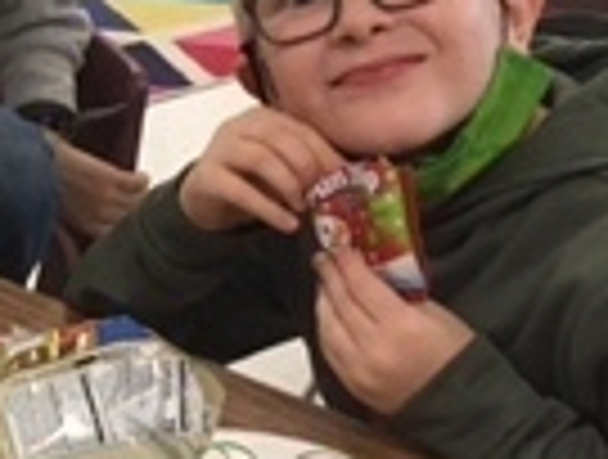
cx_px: -581
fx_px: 2413
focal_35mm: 137
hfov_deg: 12.7
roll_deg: +1.8
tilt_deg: -16.7
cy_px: 140
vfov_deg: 10.9
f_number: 2.2
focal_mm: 4.15
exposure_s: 1/30
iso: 40
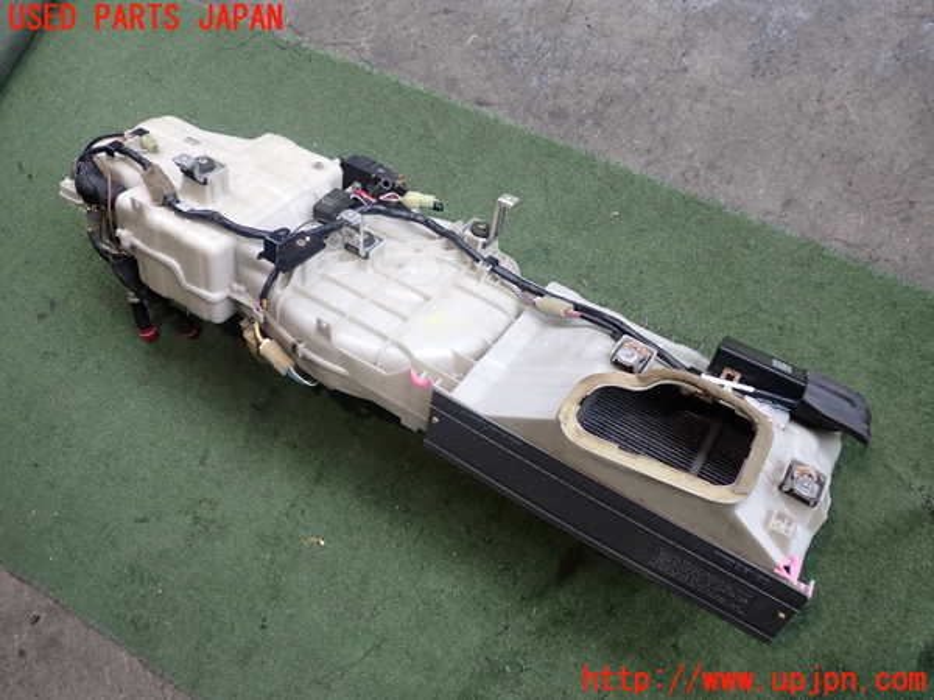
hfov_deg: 60.0
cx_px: 467
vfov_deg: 46.8
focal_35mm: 30
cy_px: 350
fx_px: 809
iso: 200
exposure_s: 1/60
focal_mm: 5.4
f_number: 2.3
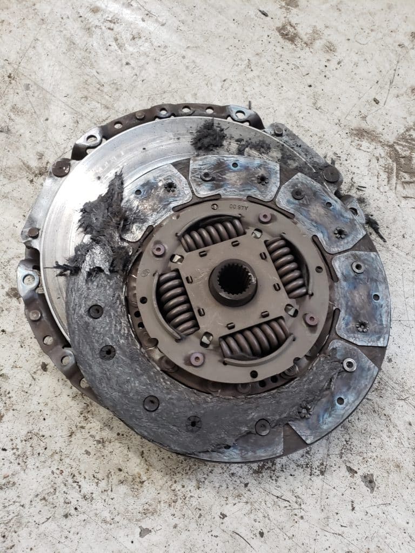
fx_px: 416
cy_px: 276
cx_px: 208
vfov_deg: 67.3
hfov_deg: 53.1
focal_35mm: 26
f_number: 2.4
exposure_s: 1/20
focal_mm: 4.3
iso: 250
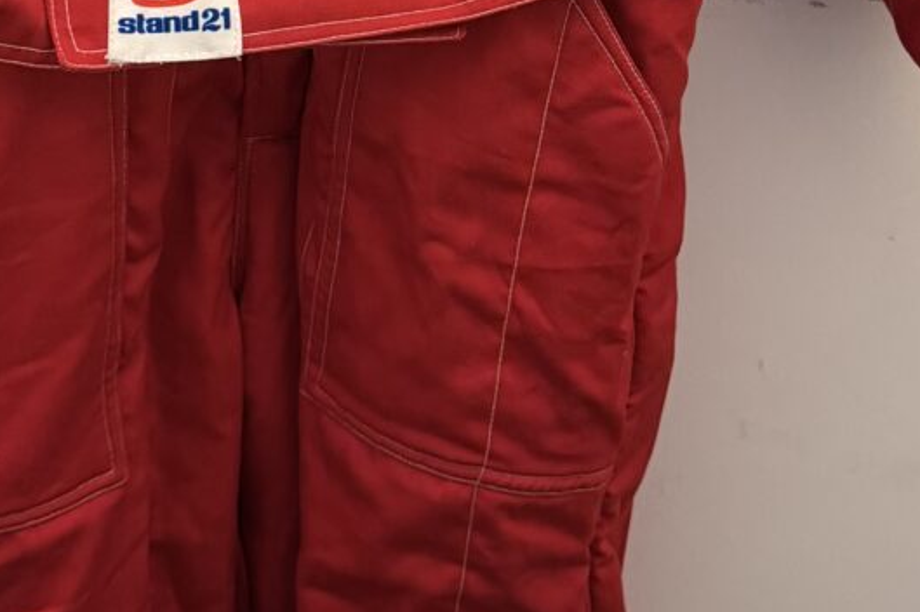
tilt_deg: -16.3
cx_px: 443
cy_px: -322
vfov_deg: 14.8
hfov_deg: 23.9
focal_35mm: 85
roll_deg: -4.1
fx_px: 2171
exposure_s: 1/50
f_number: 1.78
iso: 500
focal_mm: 6.76
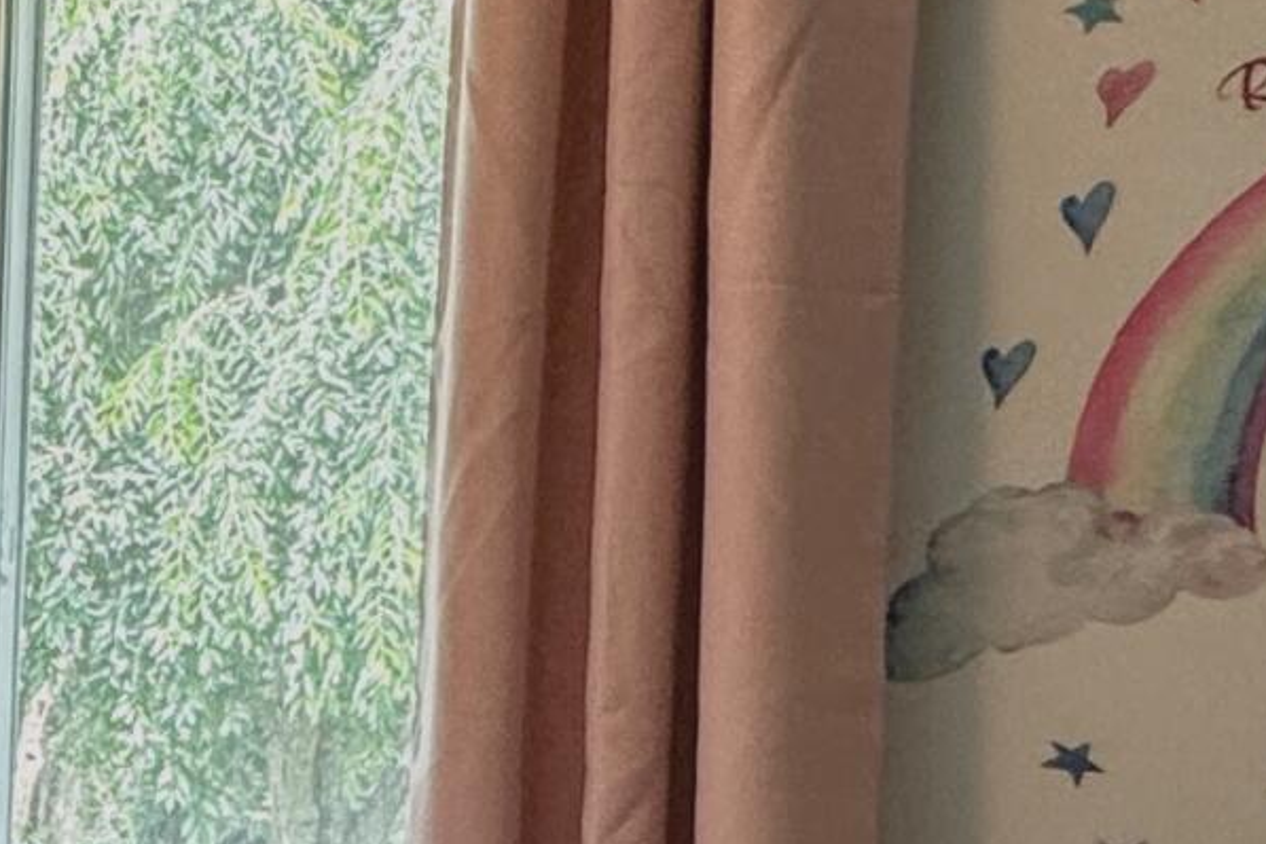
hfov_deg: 22.6
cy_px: 997
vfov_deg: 17.8
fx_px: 2568
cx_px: -644
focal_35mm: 73
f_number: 2.2
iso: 160
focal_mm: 2.22
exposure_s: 1/120
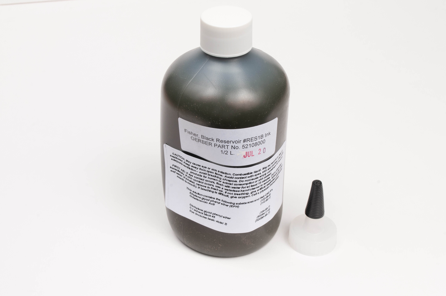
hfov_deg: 33.4
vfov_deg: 22.6
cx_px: 223
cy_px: 148
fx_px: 742
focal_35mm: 60
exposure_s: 1/100
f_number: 16
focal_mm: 40
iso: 200
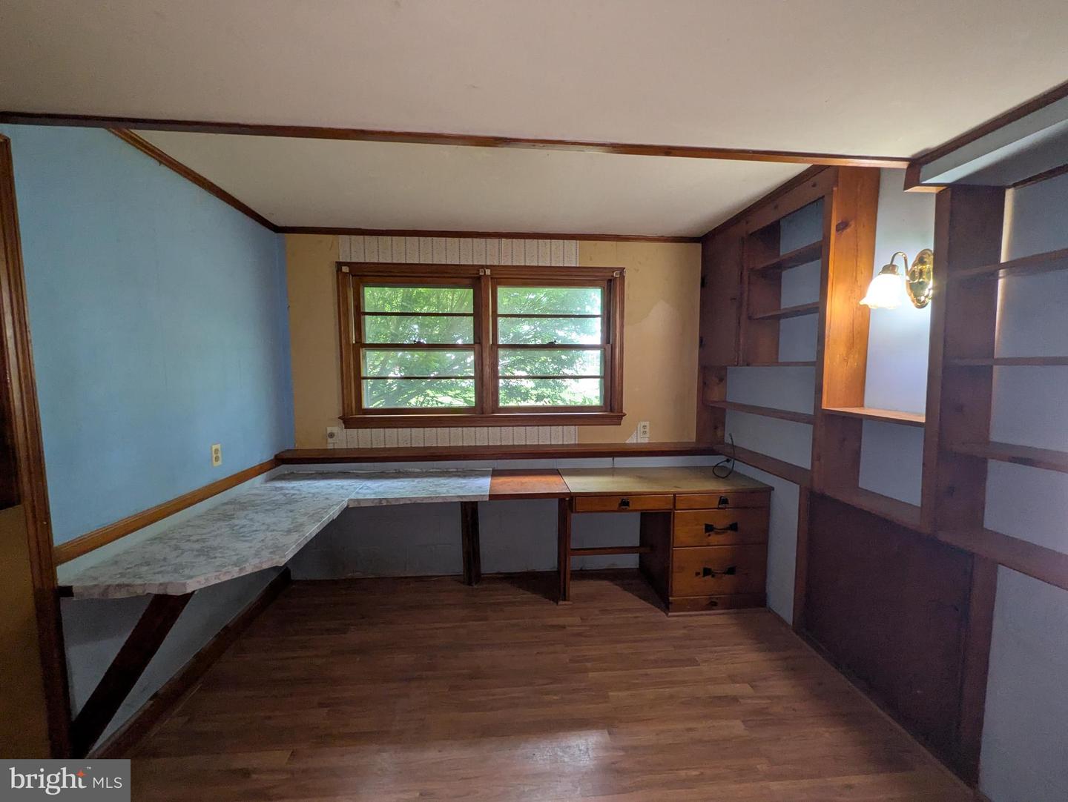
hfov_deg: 102.0
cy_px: 401
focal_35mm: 14
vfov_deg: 85.7
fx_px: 432
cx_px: 534
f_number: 2.2
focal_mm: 1.83
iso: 136
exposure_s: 1/30
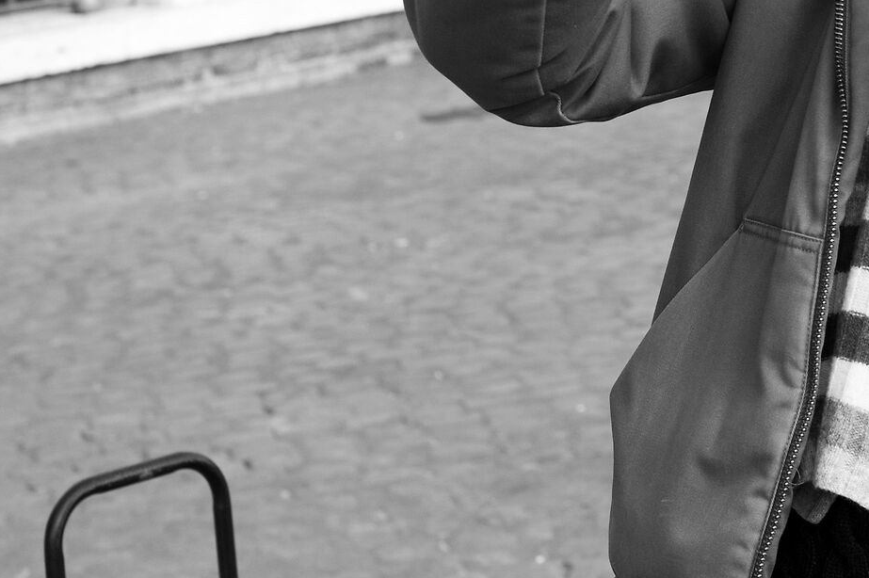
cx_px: 864
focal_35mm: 130
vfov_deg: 10.4
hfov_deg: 15.5
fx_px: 3136
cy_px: -130
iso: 400
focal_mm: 50
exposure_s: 1/400
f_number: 8
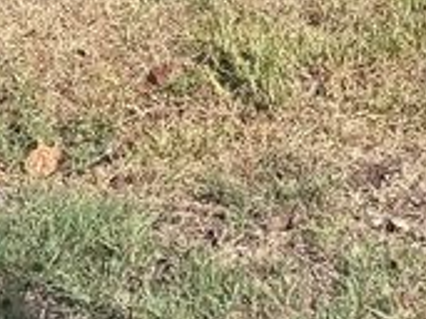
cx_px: 643
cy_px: -583
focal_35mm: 156
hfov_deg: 12.1
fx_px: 1918
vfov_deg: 8.3
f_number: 1.6
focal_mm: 5.96
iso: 50
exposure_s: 1/1567
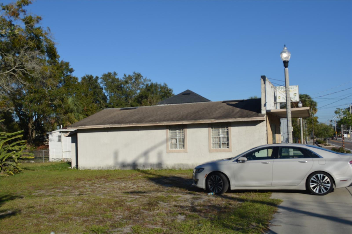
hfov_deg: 53.1
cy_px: 117
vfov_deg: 36.9
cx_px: 176
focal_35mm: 36
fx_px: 352
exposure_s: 1/320
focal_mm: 24
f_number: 9
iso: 100
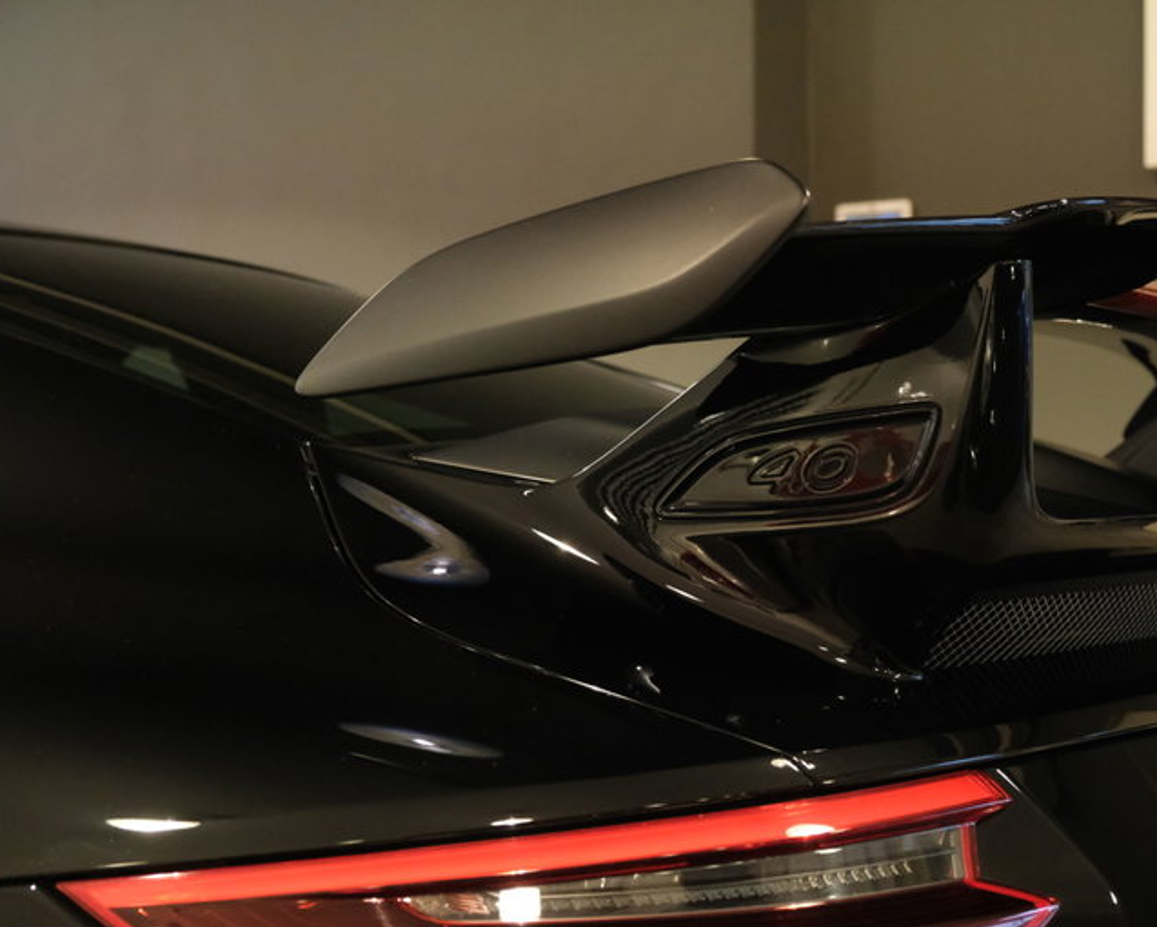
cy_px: 464
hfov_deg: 30.9
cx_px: 613
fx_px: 2089
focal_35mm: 61
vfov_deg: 25.0
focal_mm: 35.8
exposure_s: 1/80
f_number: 4
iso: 6400
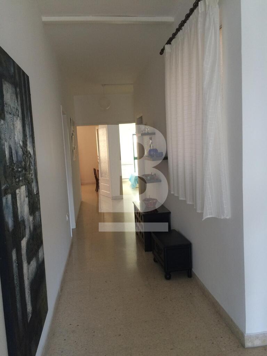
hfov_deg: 48.2
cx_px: 134
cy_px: 178
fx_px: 298
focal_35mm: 29
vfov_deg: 61.7
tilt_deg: -5.1
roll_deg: +4.1
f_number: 2.2
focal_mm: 4.15
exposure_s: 1/33
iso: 200
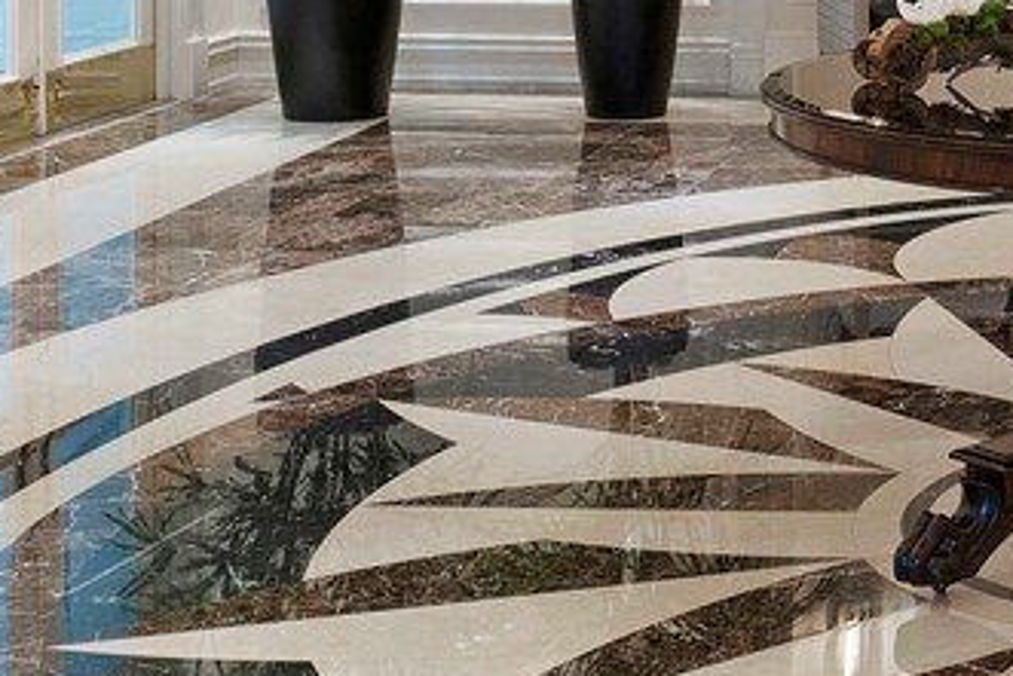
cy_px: -231
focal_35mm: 82
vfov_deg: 15.7
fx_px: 2308
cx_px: 1276
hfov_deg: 22.4
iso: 400
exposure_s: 1/10
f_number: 8
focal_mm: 16
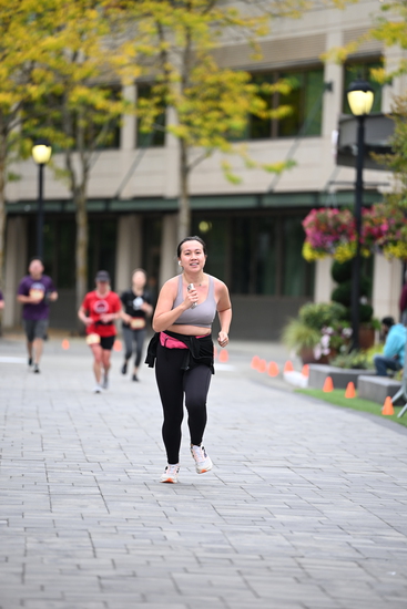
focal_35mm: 200
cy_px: 304
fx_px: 3389
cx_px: 204
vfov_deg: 10.3
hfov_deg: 6.9
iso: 640
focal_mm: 200
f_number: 2.8
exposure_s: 1/1600
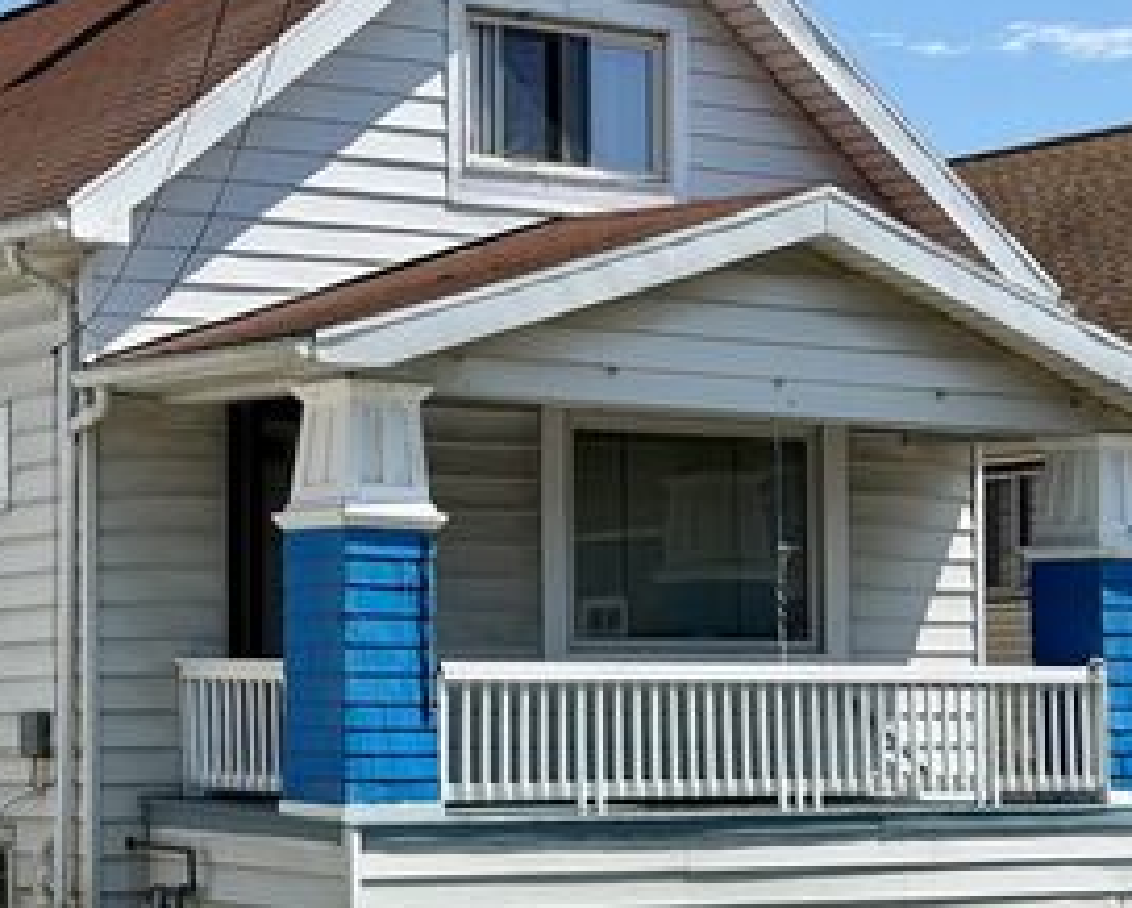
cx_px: 345
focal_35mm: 86
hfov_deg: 22.1
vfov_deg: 17.9
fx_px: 2883
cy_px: 464
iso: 80
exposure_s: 1/6536
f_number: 1.78
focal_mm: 6.76
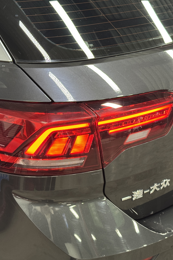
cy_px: 131
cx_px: 75
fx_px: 483
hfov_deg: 20.3
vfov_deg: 30.1
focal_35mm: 67
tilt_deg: -20.8
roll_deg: +1.0
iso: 250
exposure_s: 1/33
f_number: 1.78
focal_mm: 6.76
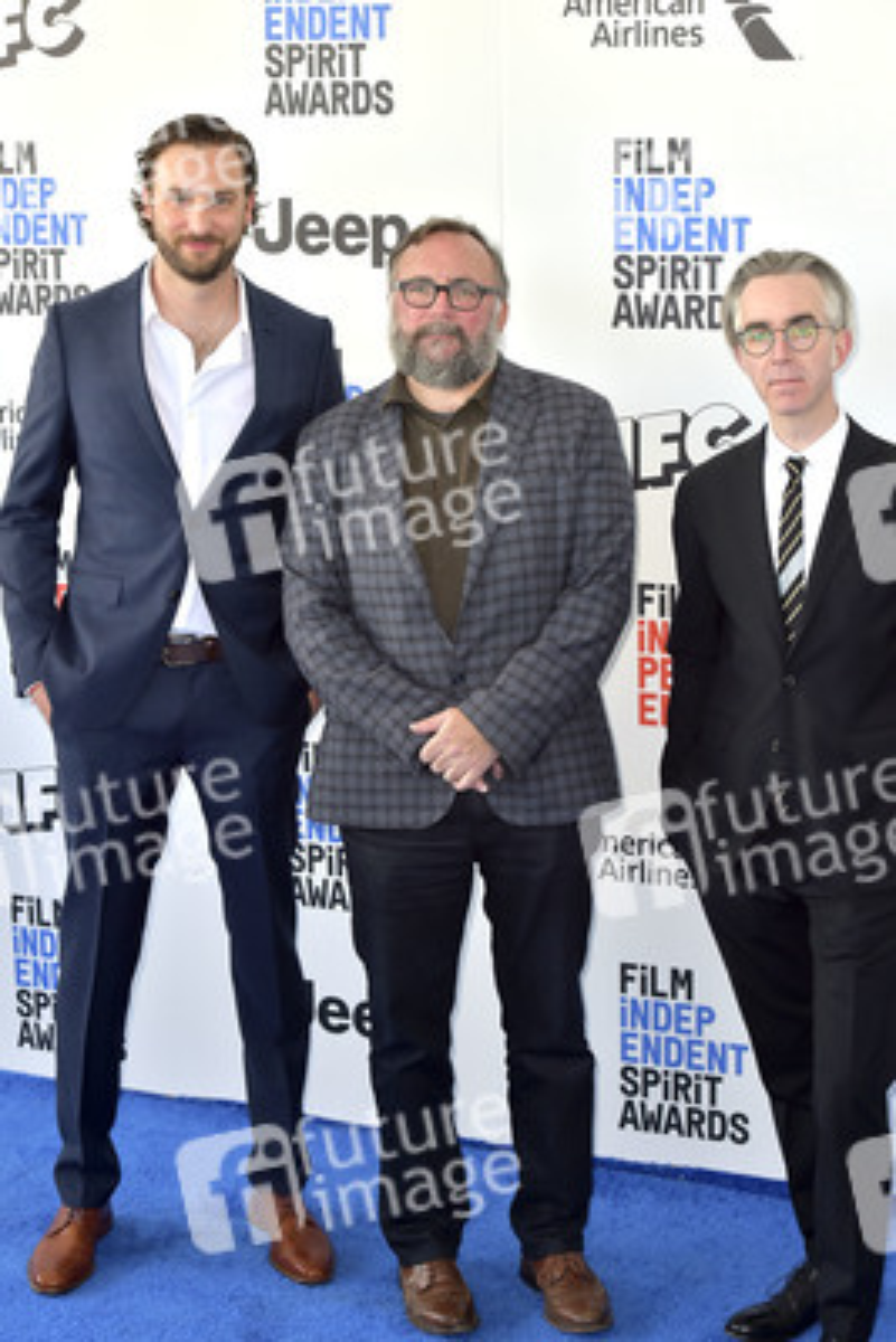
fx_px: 2611
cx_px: 448
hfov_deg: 19.5
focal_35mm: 70
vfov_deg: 28.8
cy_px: 671
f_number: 6.3
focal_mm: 70
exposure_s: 1/320
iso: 500
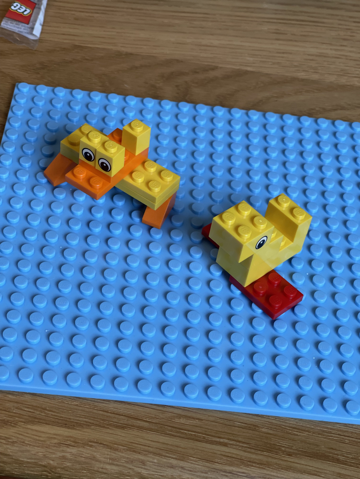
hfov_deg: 22.9
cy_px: 240
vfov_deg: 30.3
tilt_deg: -46.2
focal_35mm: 64
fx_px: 887
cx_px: 180
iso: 160
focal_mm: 7.5
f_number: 2.2
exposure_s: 1/50
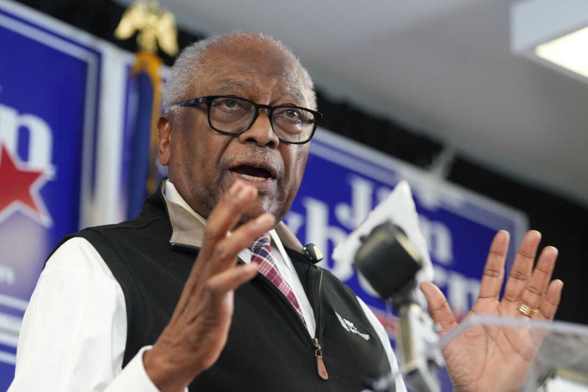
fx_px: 2205
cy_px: 196
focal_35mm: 135
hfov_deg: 15.2
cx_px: 294
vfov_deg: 10.2
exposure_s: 1/160
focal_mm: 135
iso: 2500
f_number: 3.5
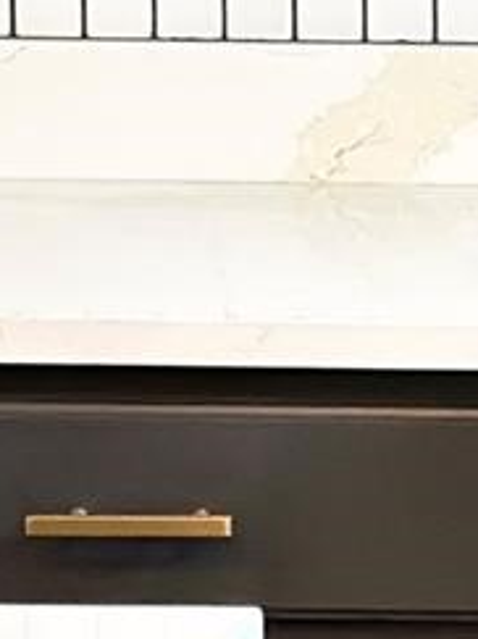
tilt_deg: -7.0
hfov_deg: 4.8
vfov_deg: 6.5
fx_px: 5584
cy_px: 95
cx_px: 1234
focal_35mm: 303
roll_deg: -0.7
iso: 200
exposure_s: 1/120
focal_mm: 6.86
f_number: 1.78
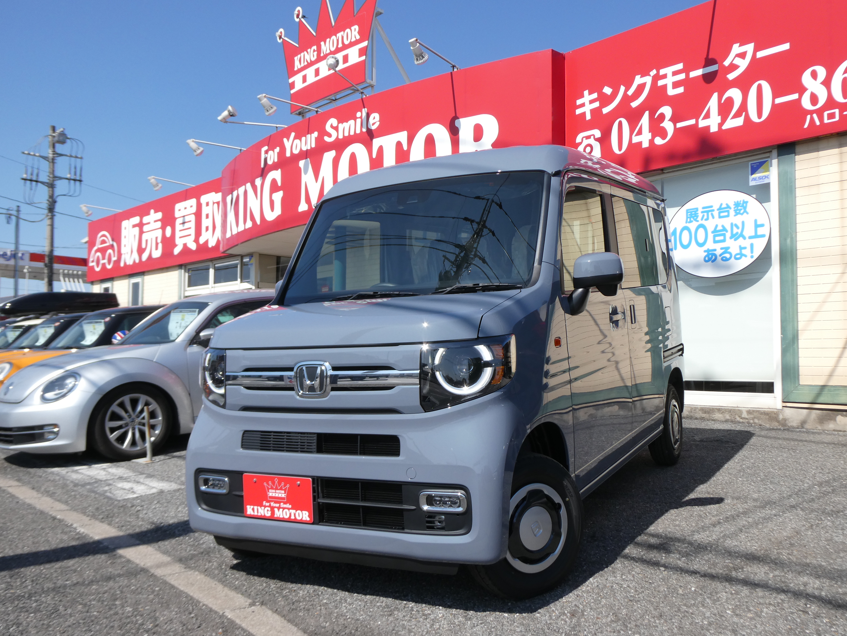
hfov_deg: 58.4
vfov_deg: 45.4
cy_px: 318
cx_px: 424
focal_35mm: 31
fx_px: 759
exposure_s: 1/800
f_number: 3.5
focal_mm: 5.4
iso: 80
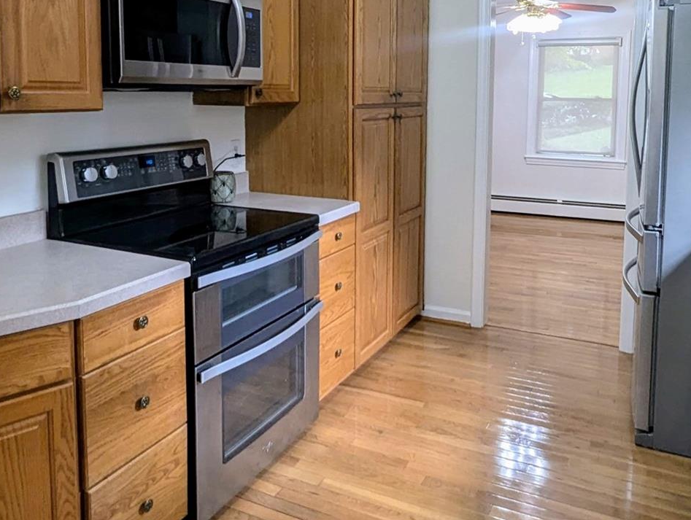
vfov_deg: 48.4
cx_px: 366
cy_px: 147
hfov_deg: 63.3
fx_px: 560
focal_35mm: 28
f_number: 2.2
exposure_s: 1/24
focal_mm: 1.95
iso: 61
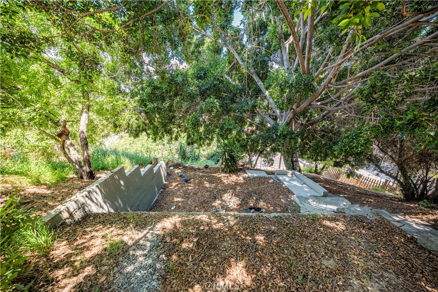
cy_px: 146
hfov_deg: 112.6
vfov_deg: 90.0
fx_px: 146
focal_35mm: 12
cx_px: 219
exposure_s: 1/80
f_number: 4.5
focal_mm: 12
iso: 100
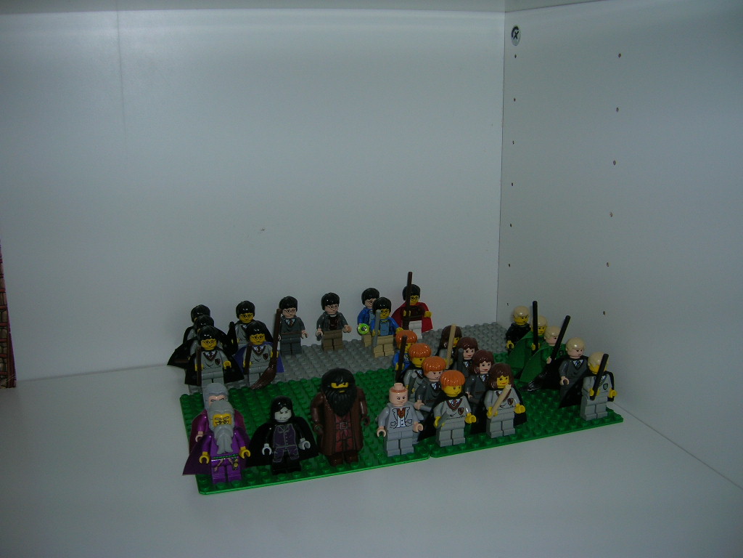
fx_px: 730
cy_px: 279
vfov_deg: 41.8
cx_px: 372
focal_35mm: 34
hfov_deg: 54.0
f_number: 2.9
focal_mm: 5.7
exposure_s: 1/60.1
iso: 50
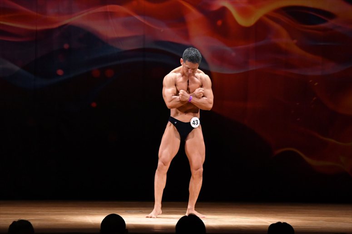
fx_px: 2121
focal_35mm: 217
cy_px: 117
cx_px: 176
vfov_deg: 6.3
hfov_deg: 9.5
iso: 4000
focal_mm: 145
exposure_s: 1/400
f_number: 5.6
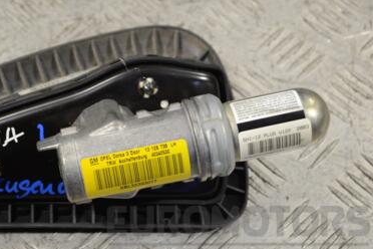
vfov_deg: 14.8
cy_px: 87
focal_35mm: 92
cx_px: 88
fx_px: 953
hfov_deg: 21.9
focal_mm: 38
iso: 140
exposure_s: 1/30
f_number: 5
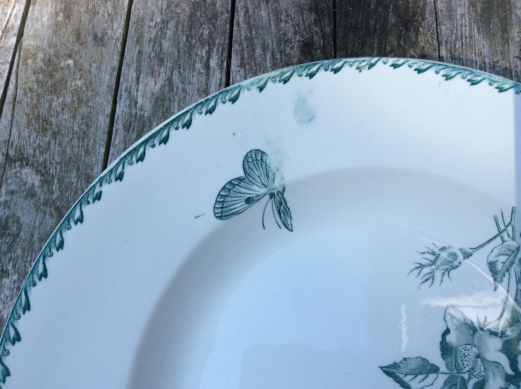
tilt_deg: -68.9
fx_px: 481
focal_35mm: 32
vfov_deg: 44.1
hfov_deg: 56.9
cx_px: 260
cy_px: 194
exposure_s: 1/469
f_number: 2.4
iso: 32
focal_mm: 3.3
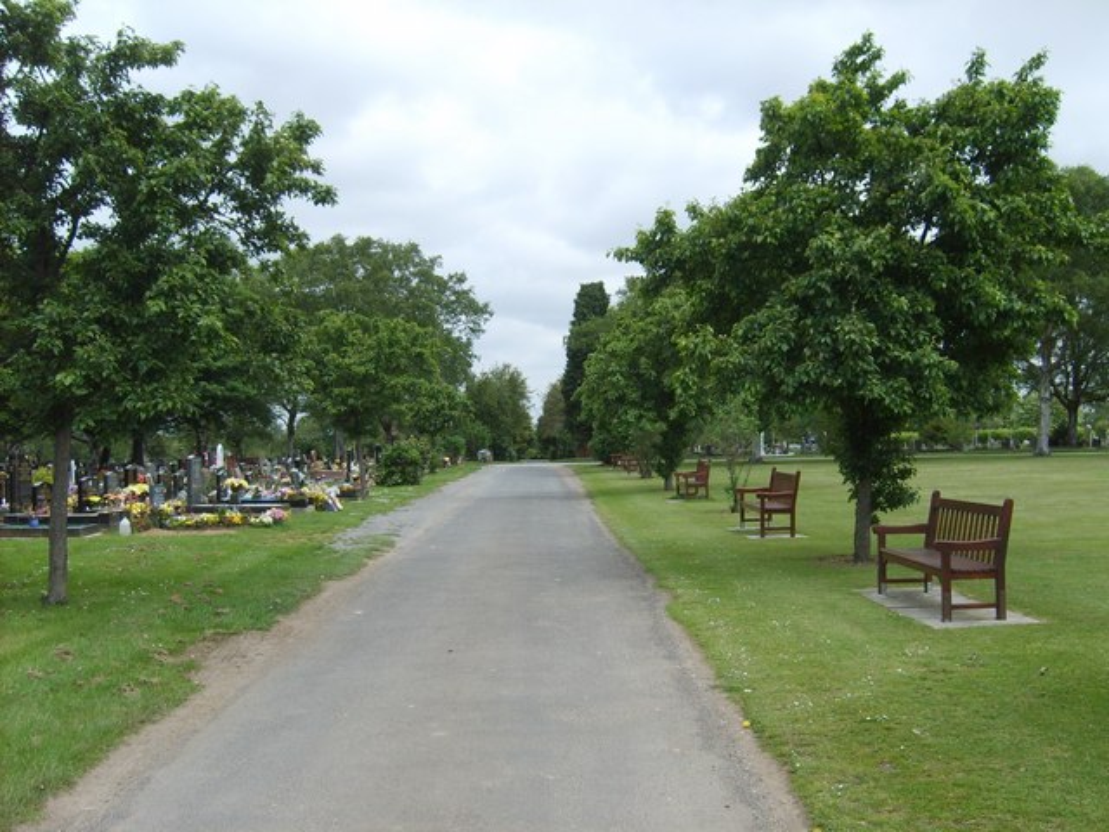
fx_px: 1121
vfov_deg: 40.7
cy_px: 416
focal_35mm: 35
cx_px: 554
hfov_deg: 52.6
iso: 50
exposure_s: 1/750
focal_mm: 5.8
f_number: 2.8
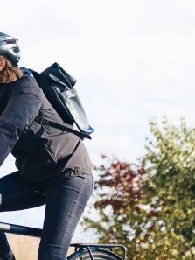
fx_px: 510
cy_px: 120
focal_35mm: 68
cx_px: -28
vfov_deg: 28.5
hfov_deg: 20.5
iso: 100
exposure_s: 1/2000
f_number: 1.8
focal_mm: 35
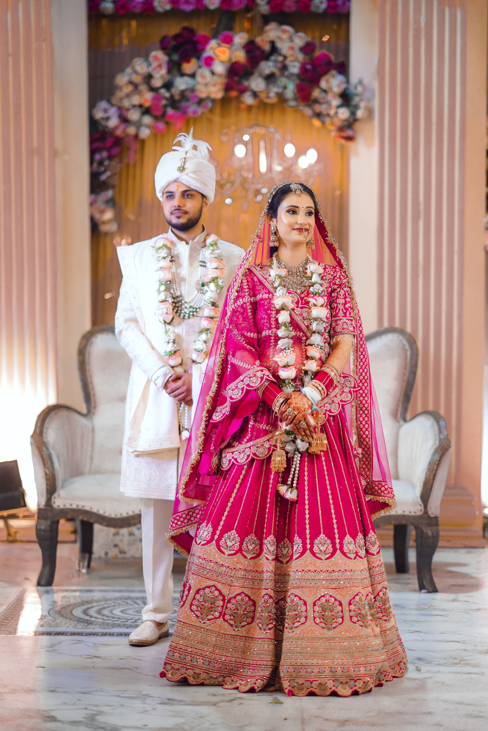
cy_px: 366
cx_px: 244
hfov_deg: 16.1
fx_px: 1728
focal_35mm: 85
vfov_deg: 23.9
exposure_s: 1/160
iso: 200
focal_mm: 85
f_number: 1.4
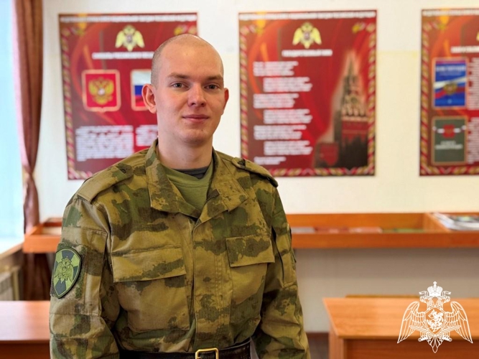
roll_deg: +0.9
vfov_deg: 30.3
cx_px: 240
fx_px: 664
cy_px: 180
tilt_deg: -3.9
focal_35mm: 48
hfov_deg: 39.7
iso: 250
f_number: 1.78
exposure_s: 1/50
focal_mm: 6.76
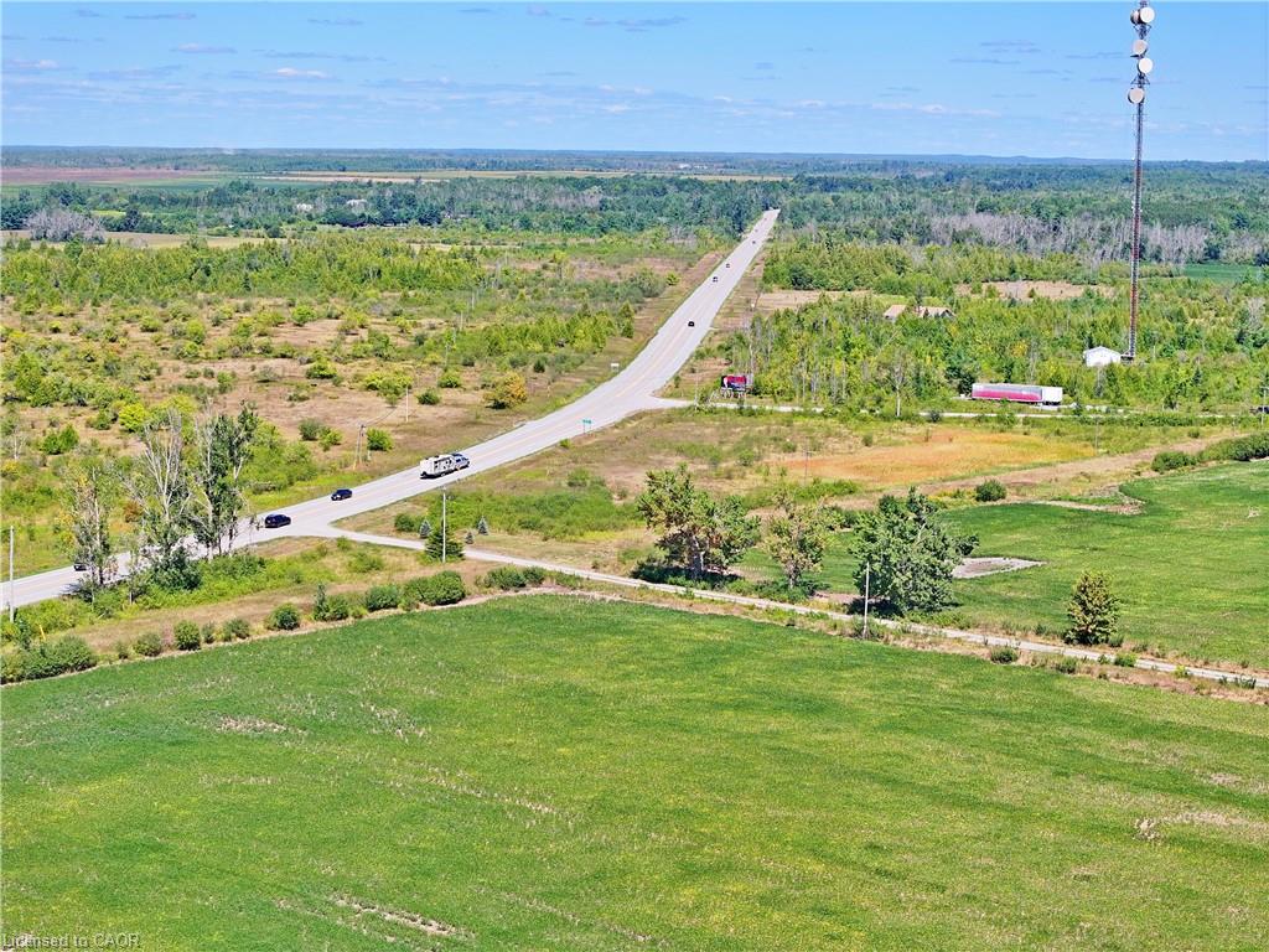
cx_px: 634
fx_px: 2566
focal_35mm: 70
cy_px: 476
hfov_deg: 27.8
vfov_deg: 21.0
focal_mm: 19.35
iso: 120
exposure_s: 1/1250
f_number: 2.8
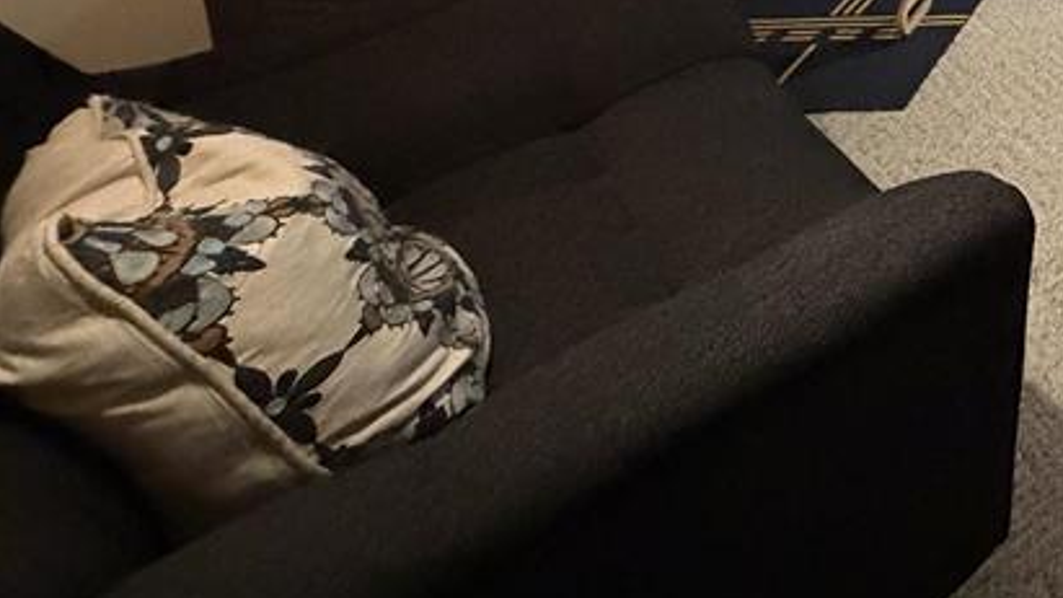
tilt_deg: -7.8
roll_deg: +2.8
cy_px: -381
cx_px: 1322
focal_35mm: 38
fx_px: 1071
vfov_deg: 22.8
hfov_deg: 37.4
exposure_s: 1/41
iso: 1000
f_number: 2.2
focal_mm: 2.22
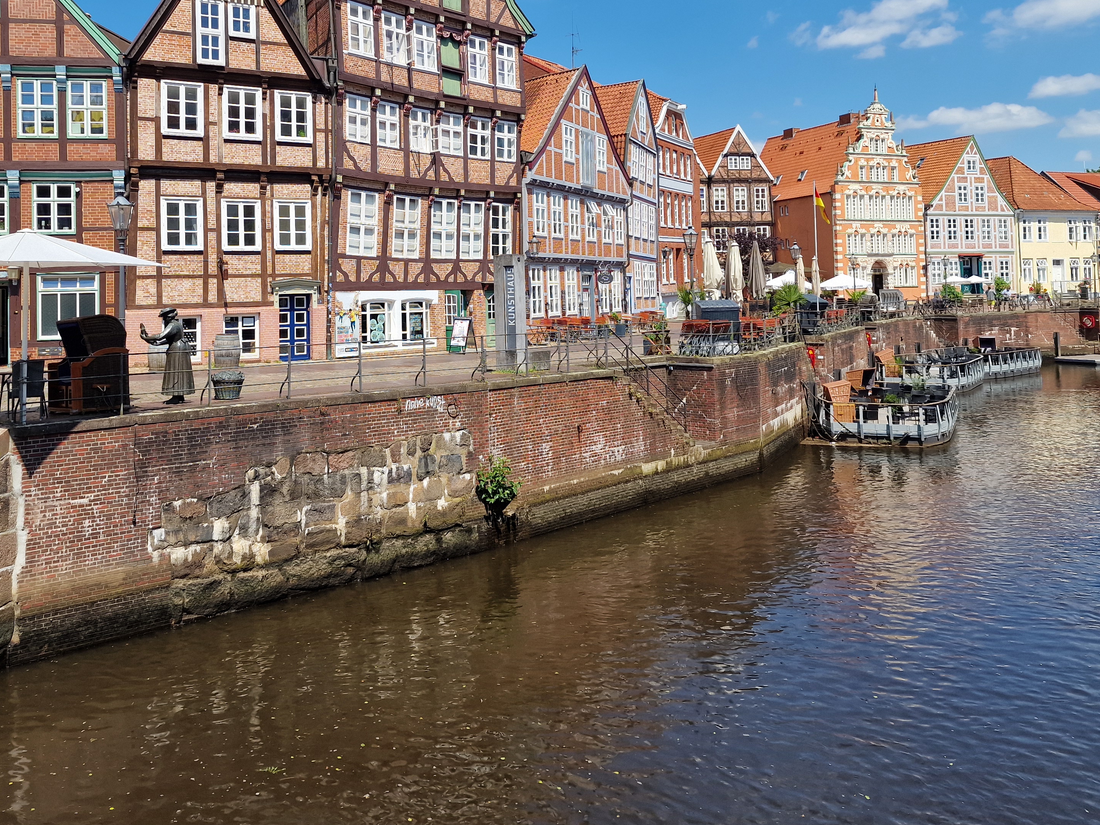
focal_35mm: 32
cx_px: 382
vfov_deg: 43.4
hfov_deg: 55.8
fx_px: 1017
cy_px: 259
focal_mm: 6.4
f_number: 1.8
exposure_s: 1/1080
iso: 50
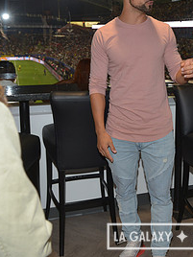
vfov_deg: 37.9
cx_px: 175
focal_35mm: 50
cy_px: 93
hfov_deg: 28.0
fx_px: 372
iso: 200
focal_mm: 24
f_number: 5
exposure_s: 1/60
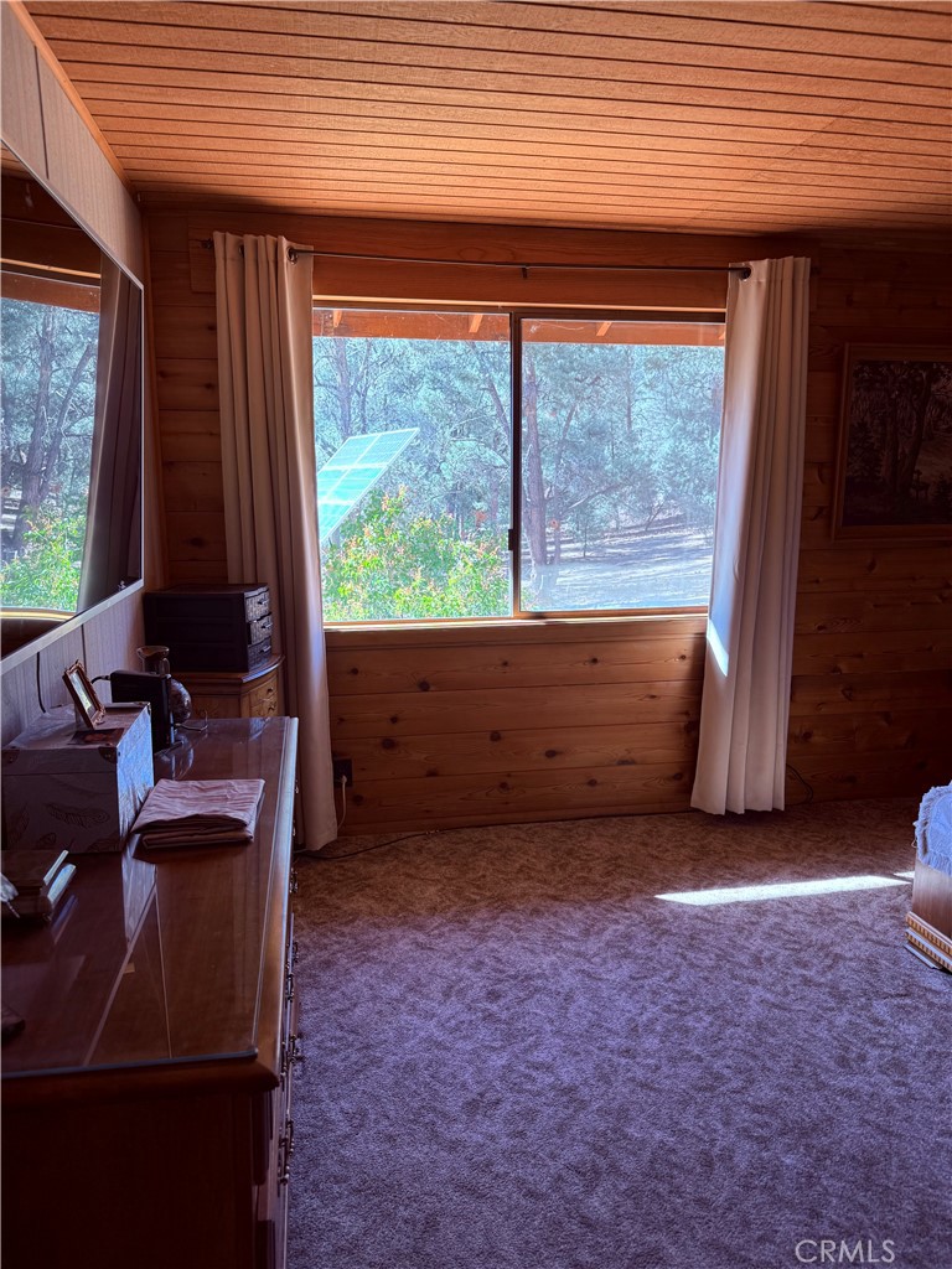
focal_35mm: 24
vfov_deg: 71.6
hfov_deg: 56.8
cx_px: 476
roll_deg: +0.7
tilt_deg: -9.3
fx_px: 880
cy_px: 634
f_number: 1.78
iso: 100
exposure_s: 1/121
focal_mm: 6.76
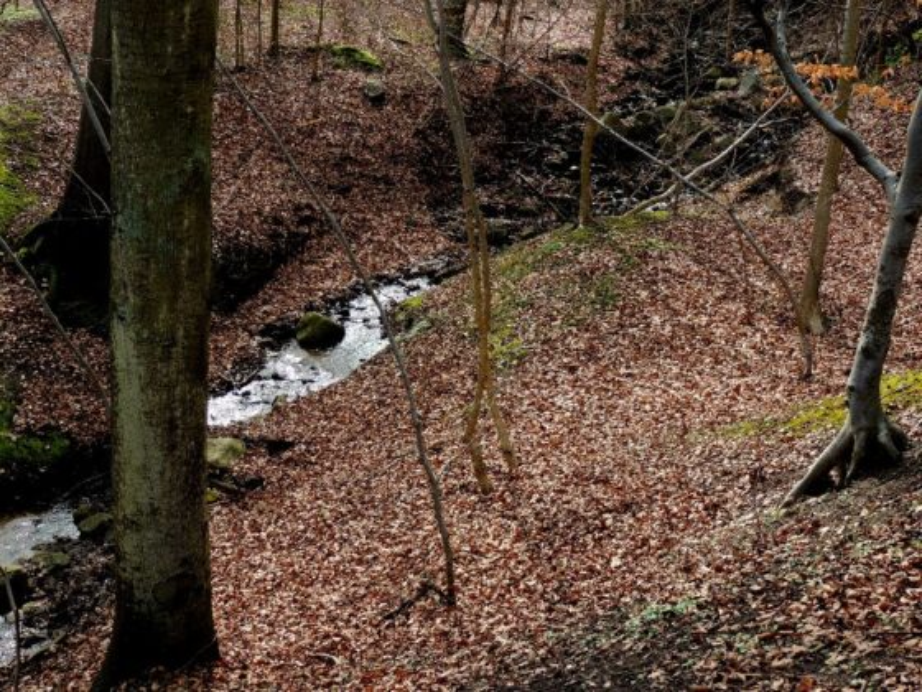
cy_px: 346
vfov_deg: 33.6
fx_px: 1145
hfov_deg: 43.9
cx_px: 461
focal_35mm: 43
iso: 100
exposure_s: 1/200
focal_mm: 7.6
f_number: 3.4
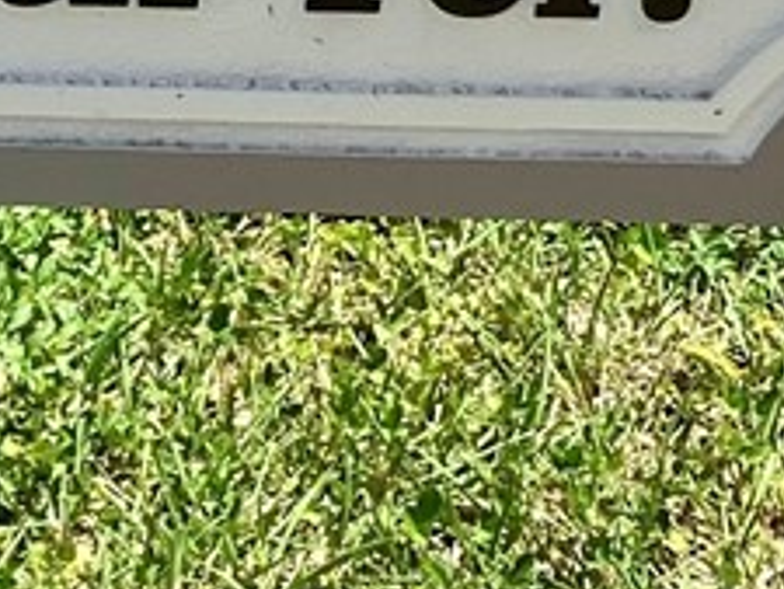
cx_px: -537
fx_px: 4509
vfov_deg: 7.3
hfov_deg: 9.5
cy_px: -495
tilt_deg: -23.8
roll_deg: +0.3
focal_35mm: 199
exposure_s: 1/1389
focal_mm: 3.99
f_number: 1.8
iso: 32
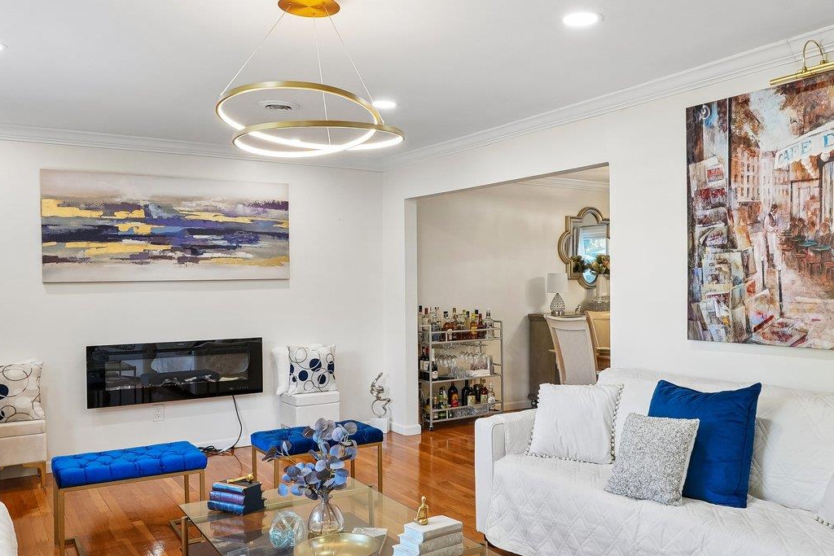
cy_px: 300
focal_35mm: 32
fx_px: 741
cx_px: 486
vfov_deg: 41.1
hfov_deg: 58.4
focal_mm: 16
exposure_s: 1/25
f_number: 8
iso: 400
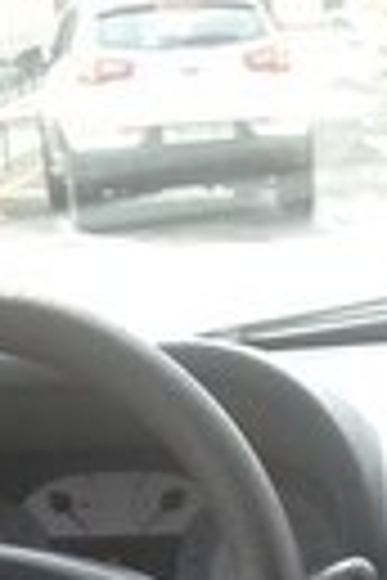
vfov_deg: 14.2
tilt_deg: -23.2
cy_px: 940
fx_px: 2128
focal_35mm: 132
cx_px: 495
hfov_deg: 10.2
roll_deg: +0.5
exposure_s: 1/221
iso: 50
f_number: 2.4
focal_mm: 4.12
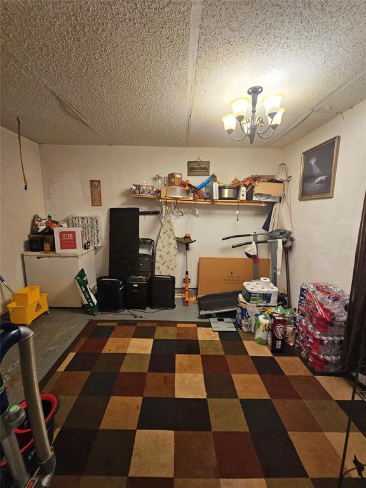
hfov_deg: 89.9
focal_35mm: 13
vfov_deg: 106.2
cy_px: 244
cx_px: 183
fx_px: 183
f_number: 2.2
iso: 320
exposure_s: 1/40
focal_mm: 2.2
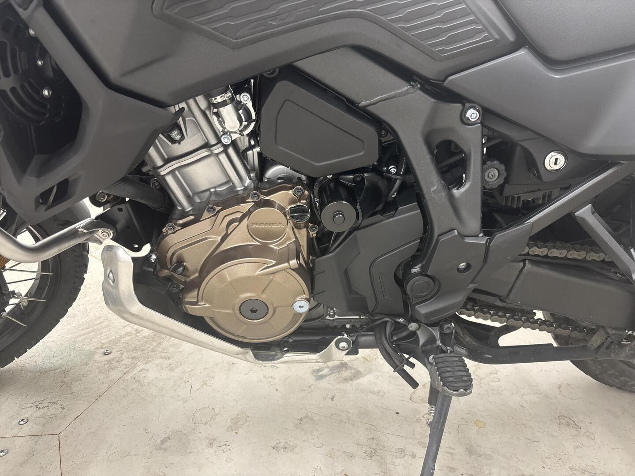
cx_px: 318
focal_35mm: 26
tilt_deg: -22.2
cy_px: 238
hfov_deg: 67.3
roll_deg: +1.1
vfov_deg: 53.1
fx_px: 477
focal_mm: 5.96
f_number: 1.6
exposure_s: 1/50
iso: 80
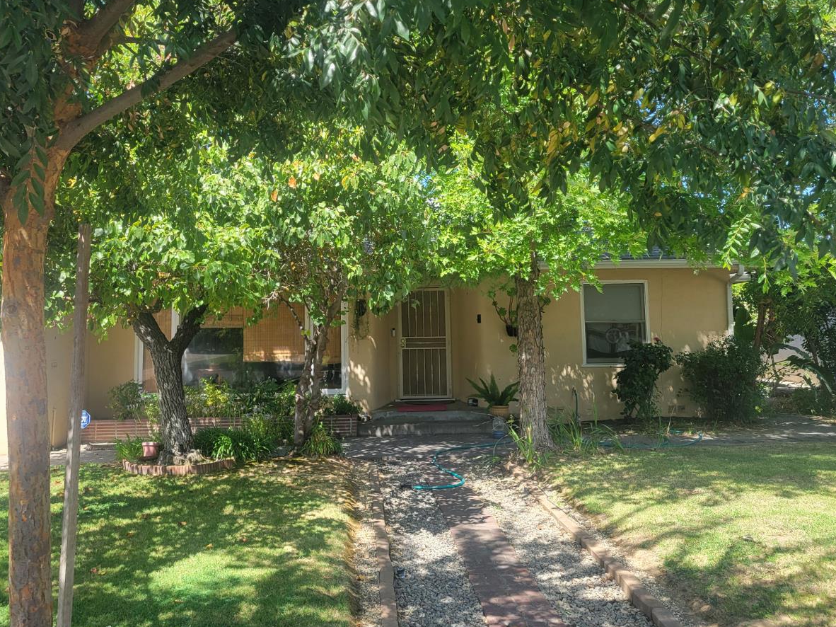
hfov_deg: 55.3
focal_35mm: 33
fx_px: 797
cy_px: 252
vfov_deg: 42.7
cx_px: 378
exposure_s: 1/501
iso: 40
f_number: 1.8
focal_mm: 5.4
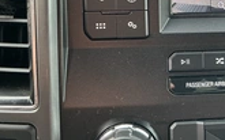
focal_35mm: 72
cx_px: 218
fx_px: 441
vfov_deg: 17.7
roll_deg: -1.2
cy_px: 1
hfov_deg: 27.2
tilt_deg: -23.6
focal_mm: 3
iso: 64
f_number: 1.8
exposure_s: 1/72
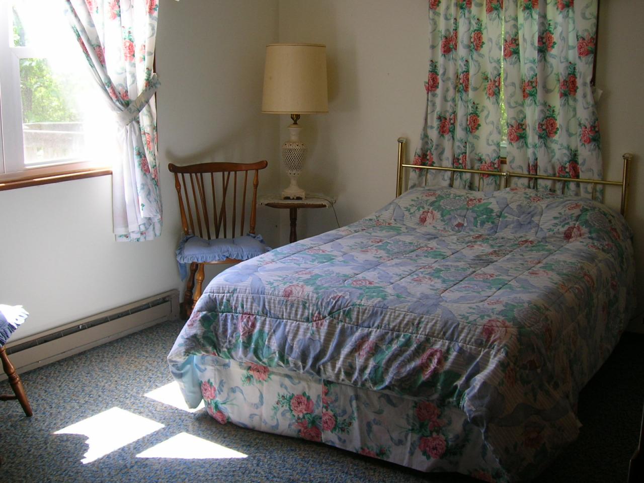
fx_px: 781
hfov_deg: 44.8
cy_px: 242
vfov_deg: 34.3
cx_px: 322
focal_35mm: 42
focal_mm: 7
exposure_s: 1/36.7
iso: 50
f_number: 3.1
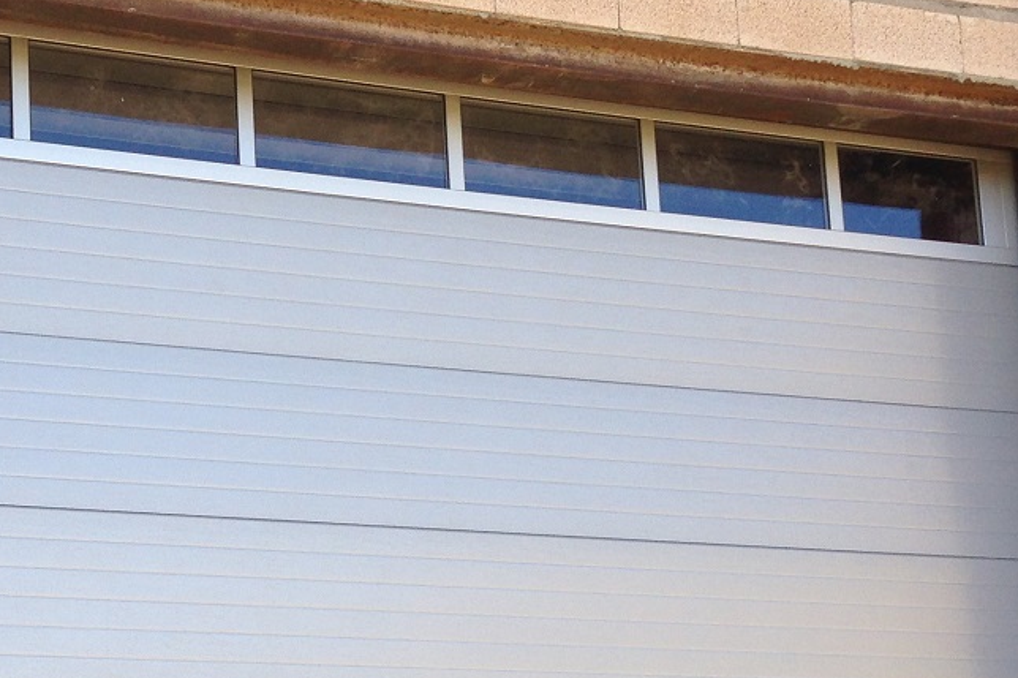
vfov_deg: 16.5
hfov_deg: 25.2
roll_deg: +2.5
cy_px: 756
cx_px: 311
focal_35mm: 80
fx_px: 2262
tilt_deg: +8.4
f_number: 2.4
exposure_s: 1/304
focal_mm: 4.12
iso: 50
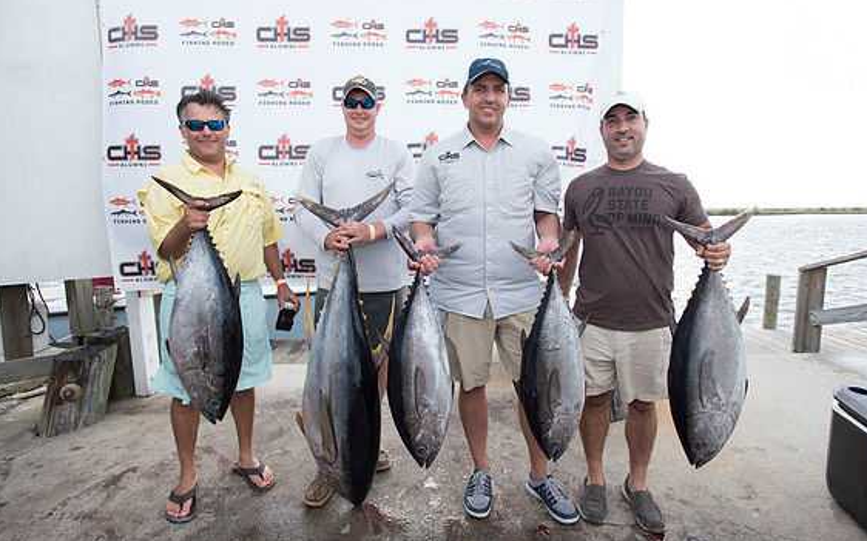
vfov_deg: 59.6
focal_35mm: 20
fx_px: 472
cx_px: 441
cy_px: 266
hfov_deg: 85.1
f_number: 4.5
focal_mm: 19
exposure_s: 1/400
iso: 250
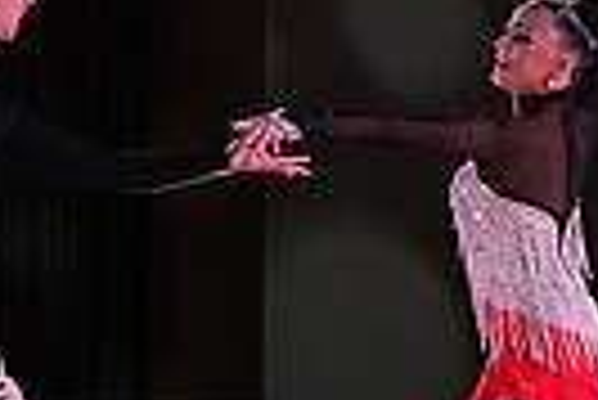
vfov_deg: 3.2
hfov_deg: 4.9
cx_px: 198
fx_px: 7051
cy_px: 528
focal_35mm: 424
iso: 5000
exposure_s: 1/320
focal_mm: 97
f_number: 5
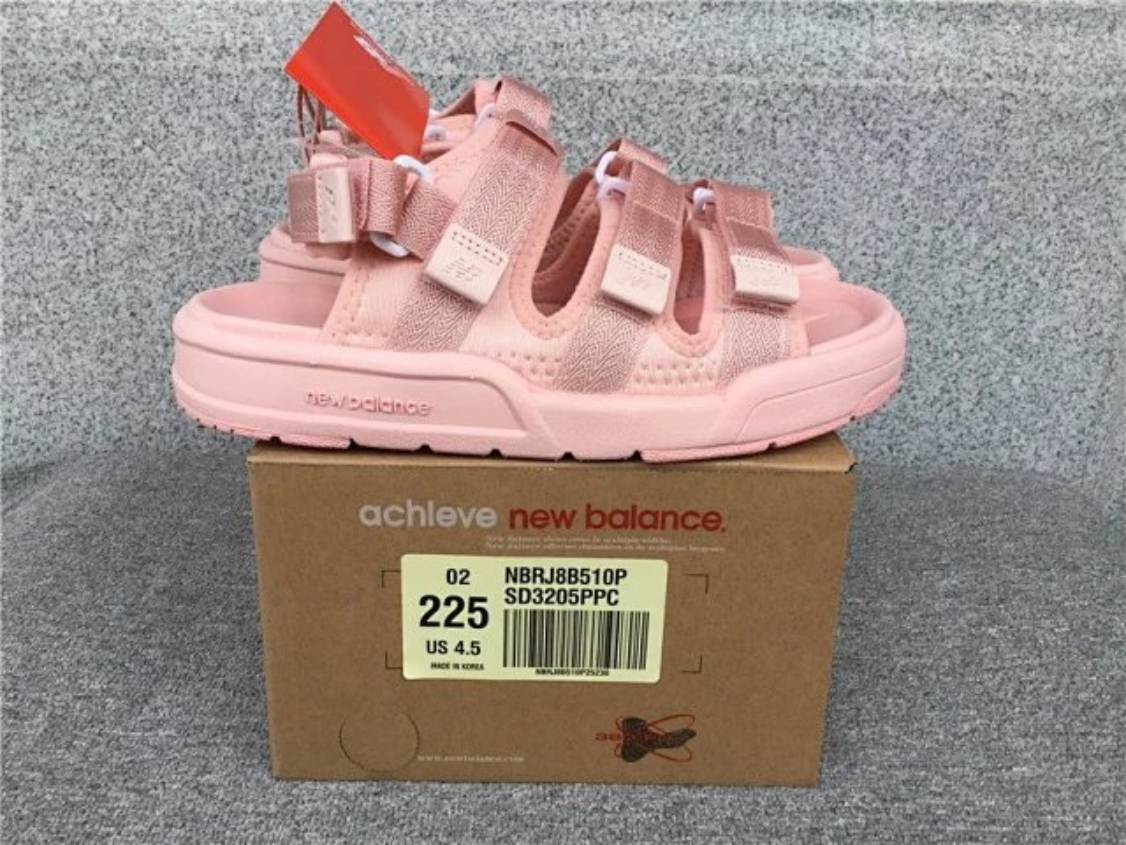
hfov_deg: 58.4
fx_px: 1008
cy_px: 422
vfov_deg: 45.4
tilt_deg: -19.9
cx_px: 563
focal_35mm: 31
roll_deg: -1.3
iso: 25
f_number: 2.4
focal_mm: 3.3
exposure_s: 1/394
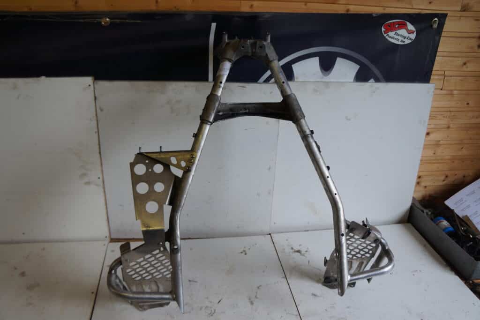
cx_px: 240
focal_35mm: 27
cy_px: 160
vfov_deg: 47.9
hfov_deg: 67.4
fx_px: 360
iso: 160
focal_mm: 18
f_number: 4
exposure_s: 1/60
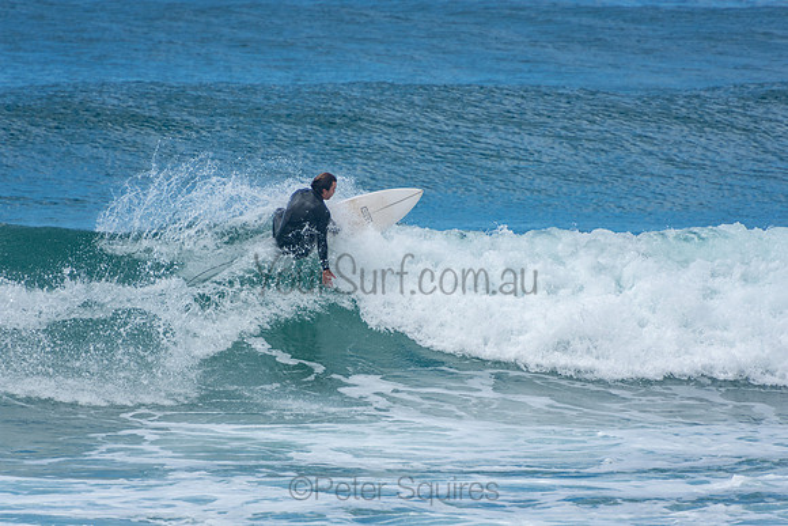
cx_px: 394
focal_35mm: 600
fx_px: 13136
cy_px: 263
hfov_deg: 3.4
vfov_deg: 2.3
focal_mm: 400
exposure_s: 1/1250
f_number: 5.6
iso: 220
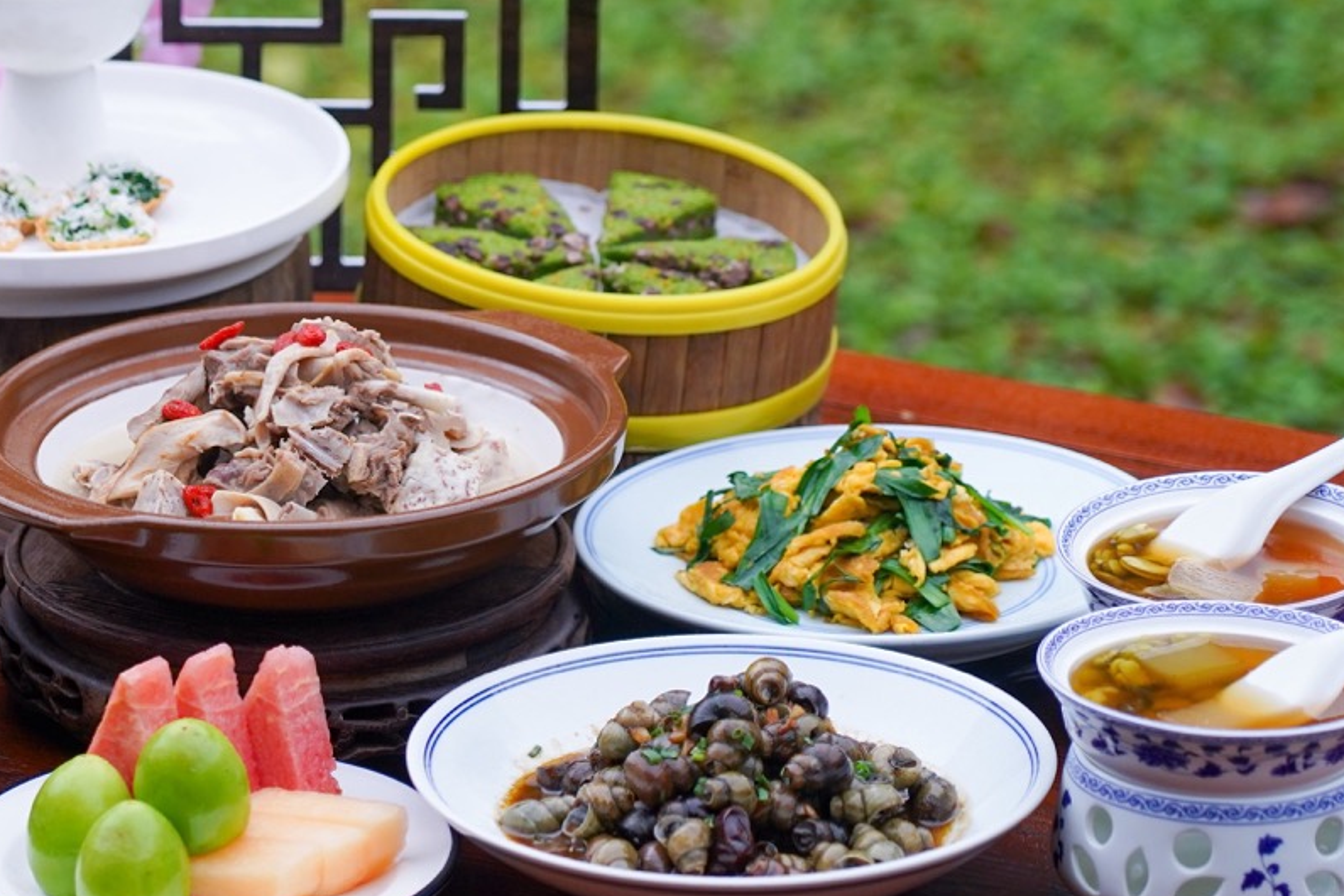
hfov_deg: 12.7
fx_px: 6010
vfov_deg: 8.5
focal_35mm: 161
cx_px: 397
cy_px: 314
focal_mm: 100
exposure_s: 1/320
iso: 640
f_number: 4
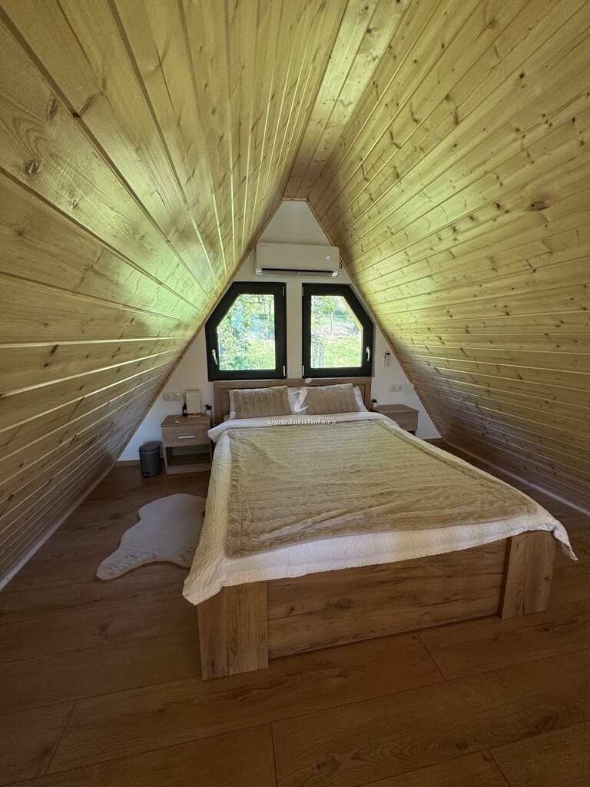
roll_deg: +0.5
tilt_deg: -9.9
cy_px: 394
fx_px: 318
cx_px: 295
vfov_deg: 102.1
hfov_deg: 85.7
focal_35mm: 14
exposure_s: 1/99
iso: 80
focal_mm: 2.22
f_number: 2.2
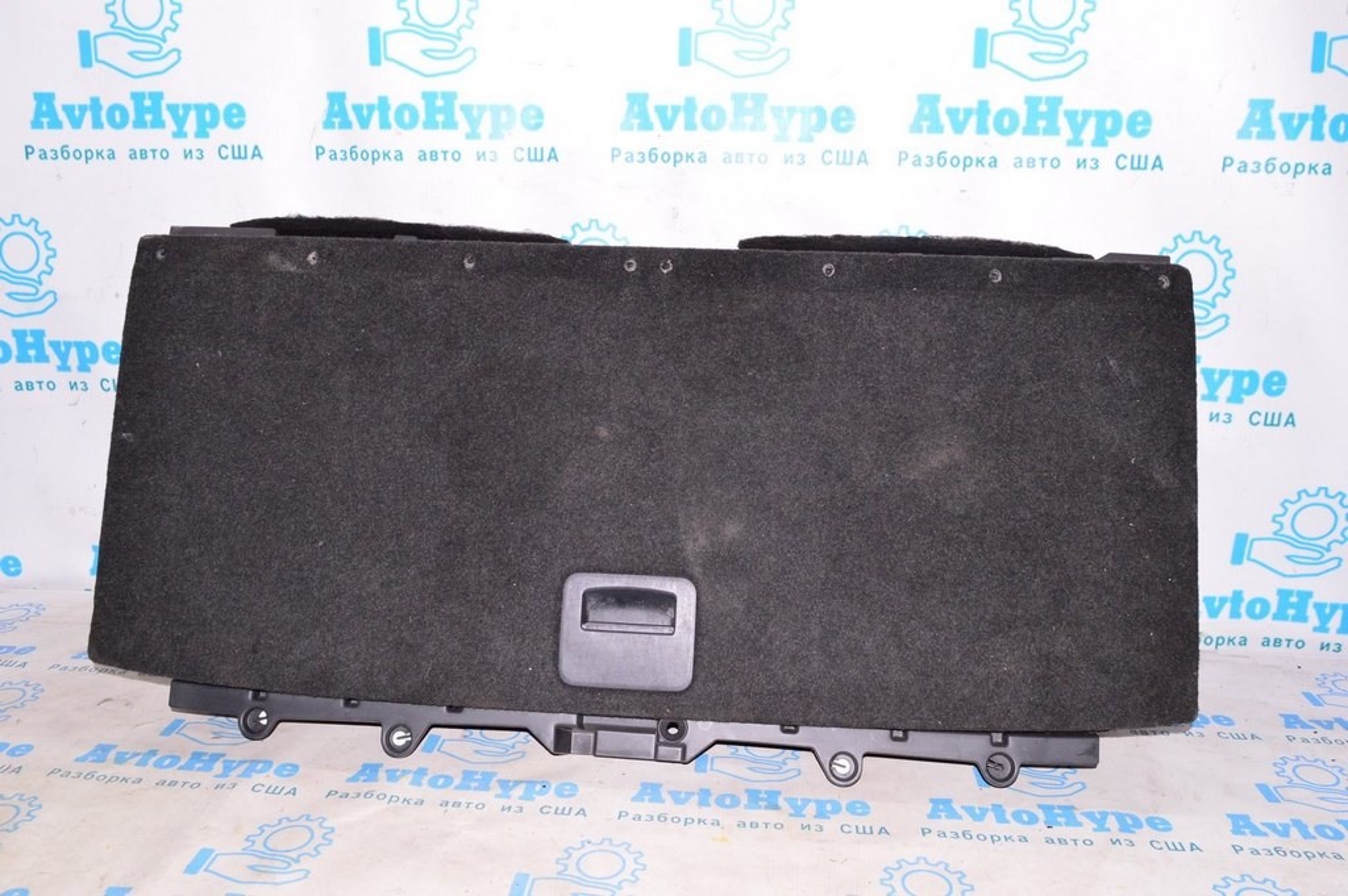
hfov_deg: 62.0
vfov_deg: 43.5
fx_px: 1122
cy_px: 448
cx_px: 674
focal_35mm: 30
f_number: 8
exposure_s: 1/200
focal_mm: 20
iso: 1600
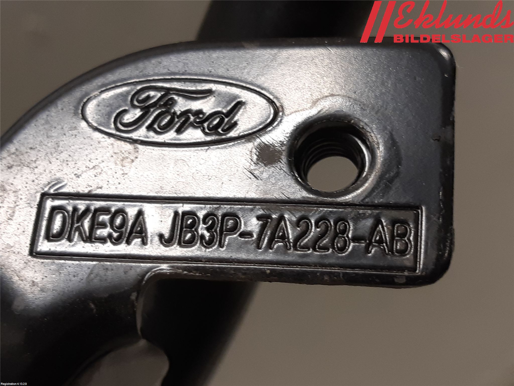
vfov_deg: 53.1
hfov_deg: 67.3
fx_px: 386
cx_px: 257
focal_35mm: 26
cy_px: 193
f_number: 1.7
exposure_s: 1/50
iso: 64
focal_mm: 3.93
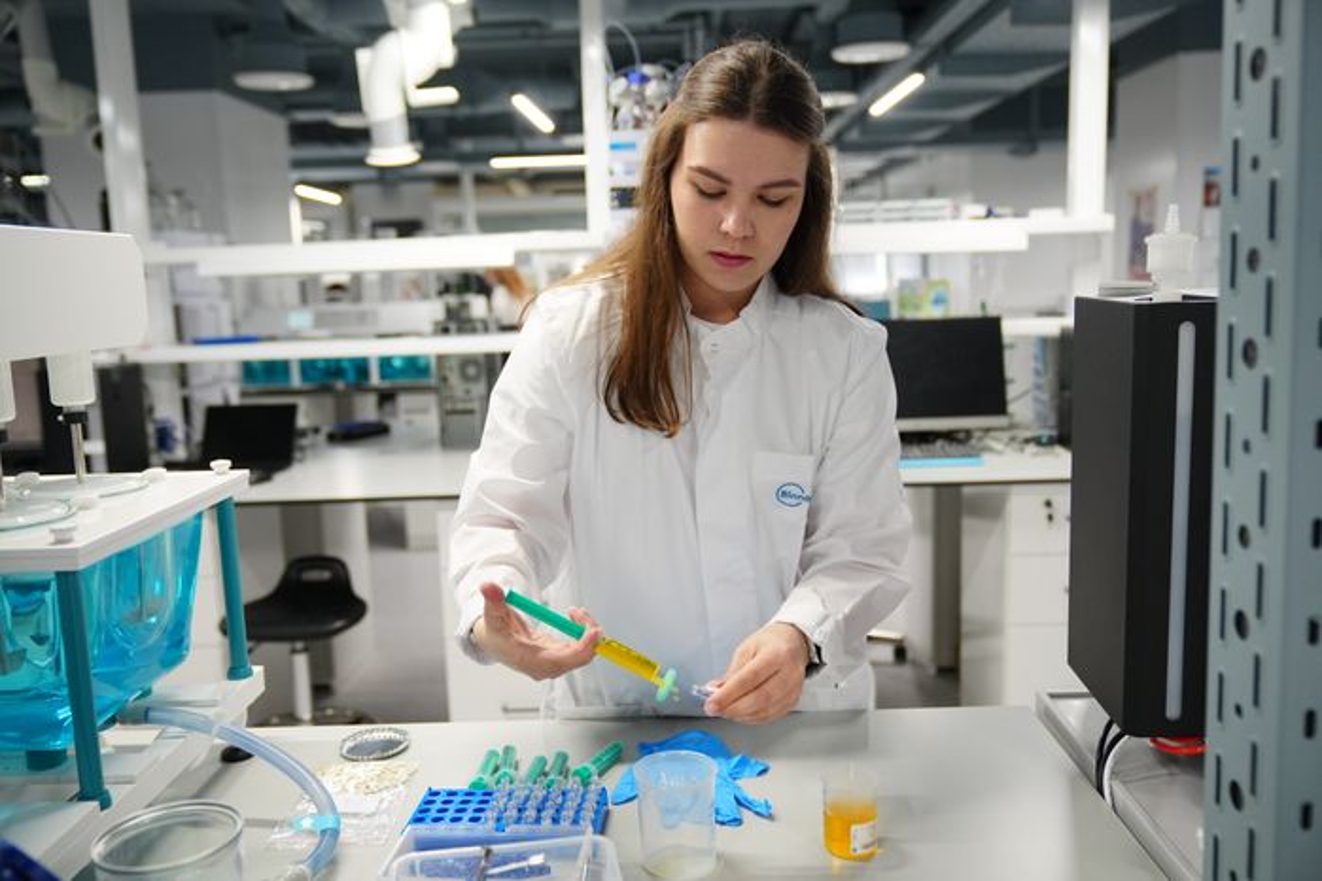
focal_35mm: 30
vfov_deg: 43.6
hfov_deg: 61.9
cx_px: 661
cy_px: 440
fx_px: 1102
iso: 1250
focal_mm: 30
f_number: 2.8
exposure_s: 1/500
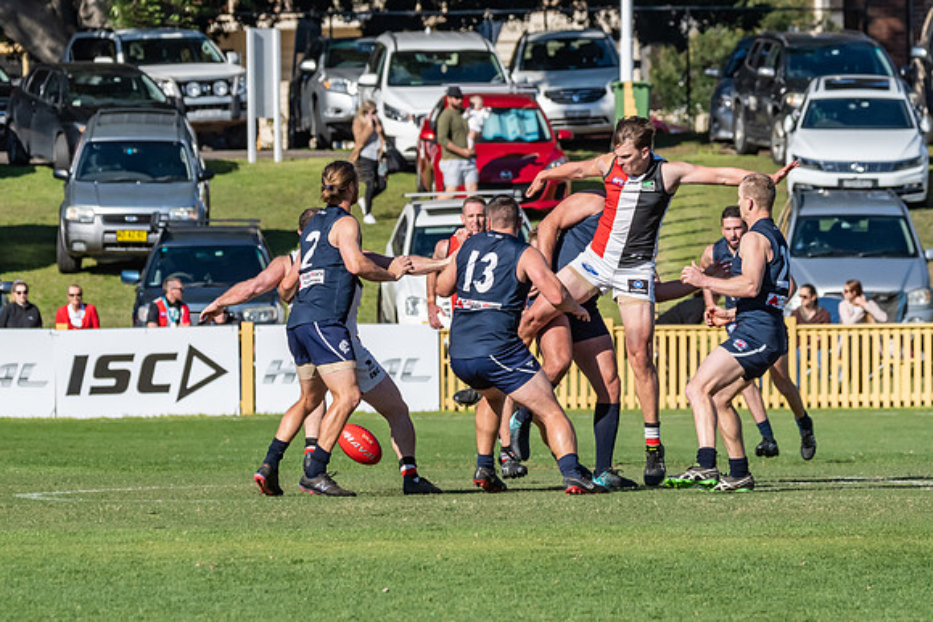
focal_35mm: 501
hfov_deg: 4.1
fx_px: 12997
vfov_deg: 2.7
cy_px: 309
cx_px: 472
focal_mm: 280
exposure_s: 1/3200
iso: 800
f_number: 10
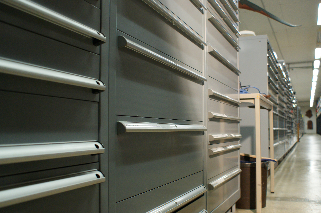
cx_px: 181
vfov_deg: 37.7
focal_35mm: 35
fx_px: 312
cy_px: 124
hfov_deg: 54.3
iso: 400
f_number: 4
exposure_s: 1/30
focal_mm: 20
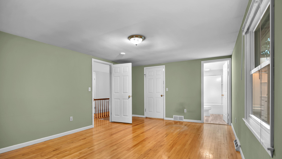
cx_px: 143
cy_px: 94
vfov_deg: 63.4
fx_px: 127
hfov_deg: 95.9
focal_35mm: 17
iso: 250
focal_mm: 16
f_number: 4
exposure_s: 1/6
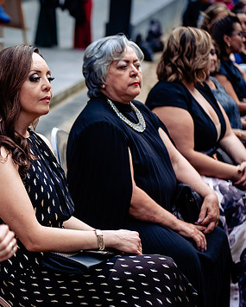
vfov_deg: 17.9
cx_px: 26
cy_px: 144
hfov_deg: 14.3
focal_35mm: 107
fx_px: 973
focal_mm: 70
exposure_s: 1/160
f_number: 2.8
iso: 320
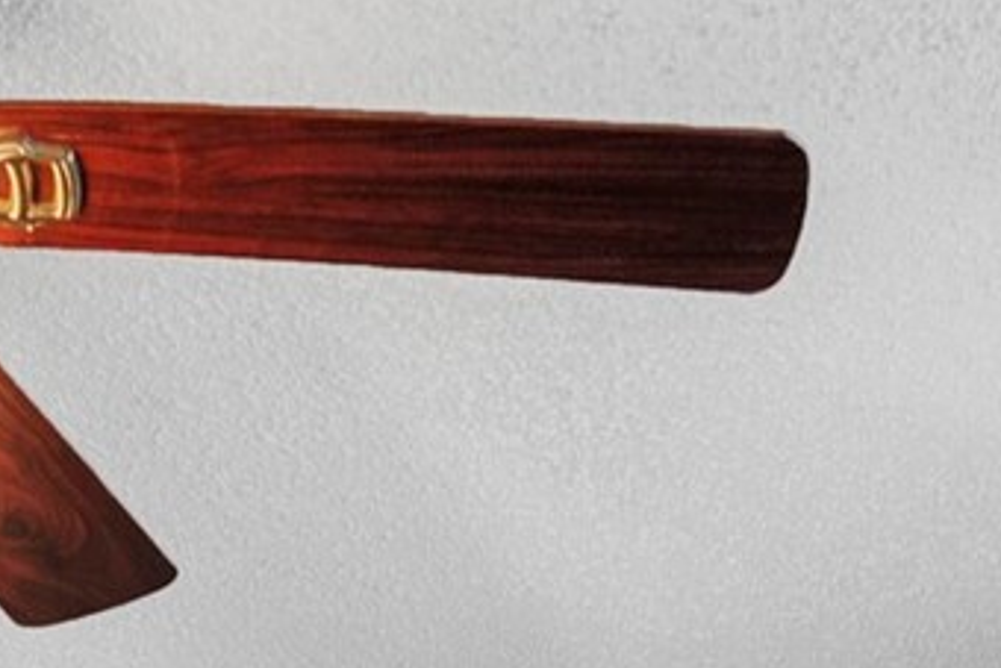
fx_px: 3199
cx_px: 545
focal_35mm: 115
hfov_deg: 17.8
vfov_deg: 9.6
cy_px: 1913
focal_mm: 18
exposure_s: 1/25
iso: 320
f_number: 7.1
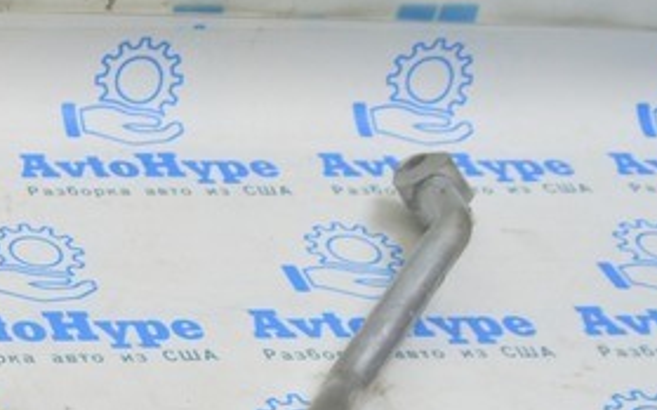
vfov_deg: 12.8
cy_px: 395
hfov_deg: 17.0
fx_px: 1807
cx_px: -518
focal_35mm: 101
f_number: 5.6
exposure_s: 1/20
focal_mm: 18
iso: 400
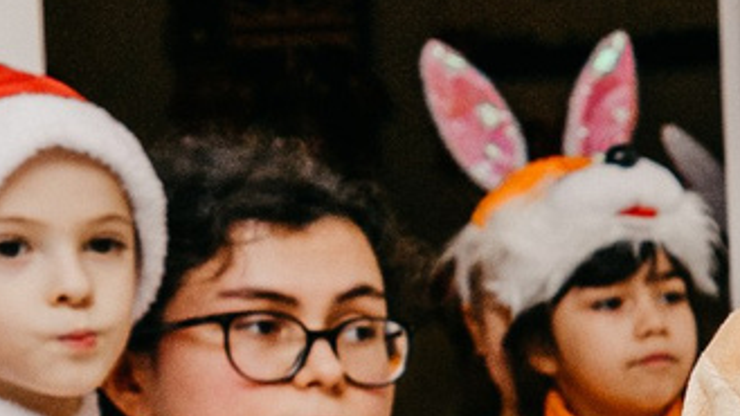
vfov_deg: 5.8
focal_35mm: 200
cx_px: 2180
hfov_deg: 8.9
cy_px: 1015
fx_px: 3924
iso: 320
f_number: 5
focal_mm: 24
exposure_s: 1/160
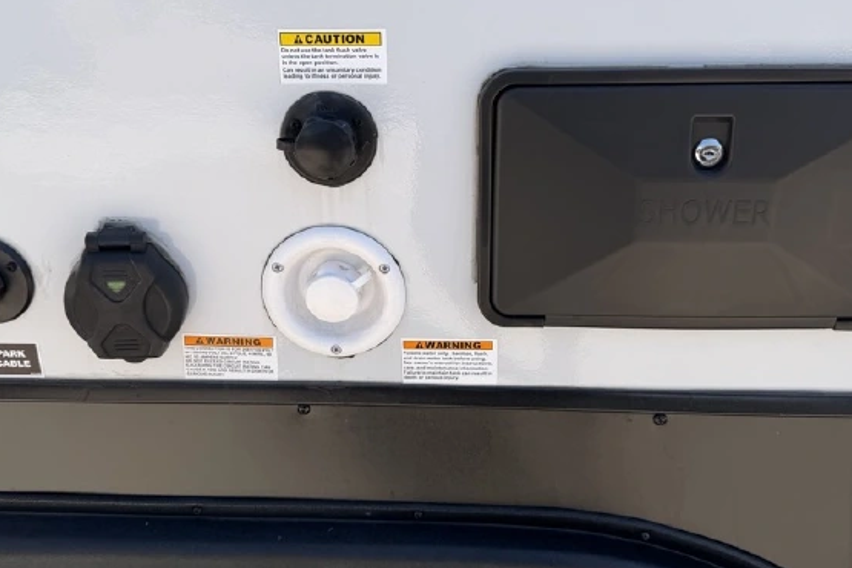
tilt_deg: -20.7
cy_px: 235
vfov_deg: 36.8
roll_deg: +0.5
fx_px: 852
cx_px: 413
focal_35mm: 36
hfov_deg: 53.1
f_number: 1.78
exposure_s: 1/1949
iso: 80
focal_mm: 6.76
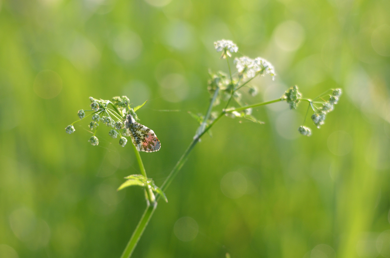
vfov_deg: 2.4
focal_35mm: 570
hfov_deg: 3.6
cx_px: 195
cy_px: 129
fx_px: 6162
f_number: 6.3
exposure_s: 1/320
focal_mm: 380
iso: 400
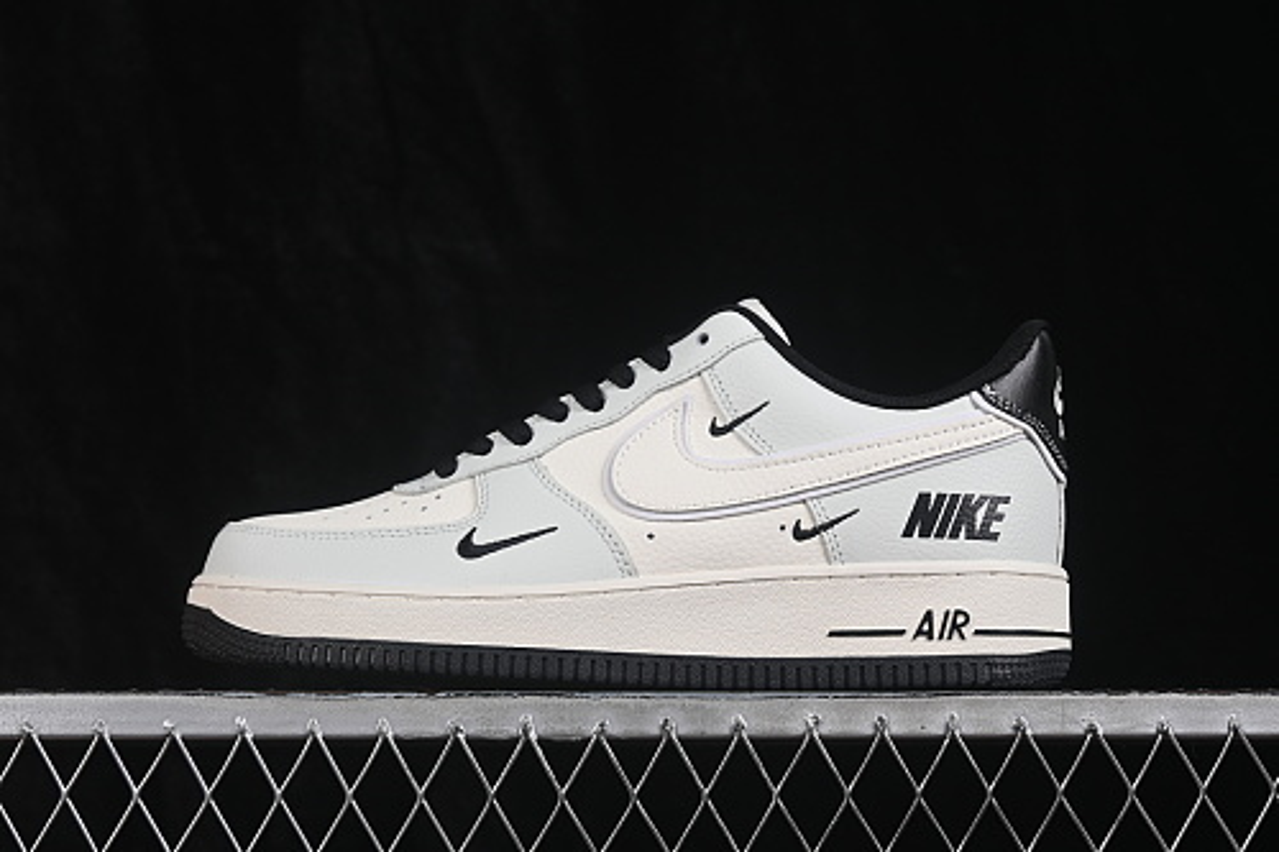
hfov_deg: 27.0
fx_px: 2664
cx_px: 640
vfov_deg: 18.2
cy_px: 426
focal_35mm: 75
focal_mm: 50
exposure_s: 1/80
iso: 160
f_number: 8
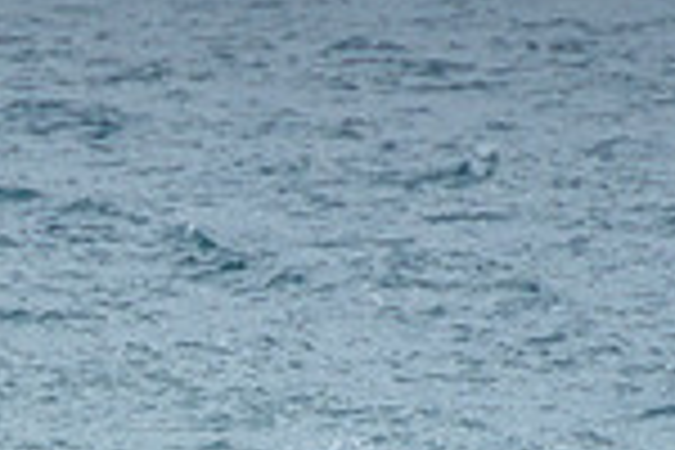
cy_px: 617
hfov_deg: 1.1
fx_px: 35547
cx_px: -432
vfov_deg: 0.7
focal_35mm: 1896
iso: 500
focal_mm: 400
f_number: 8
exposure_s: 1/1600
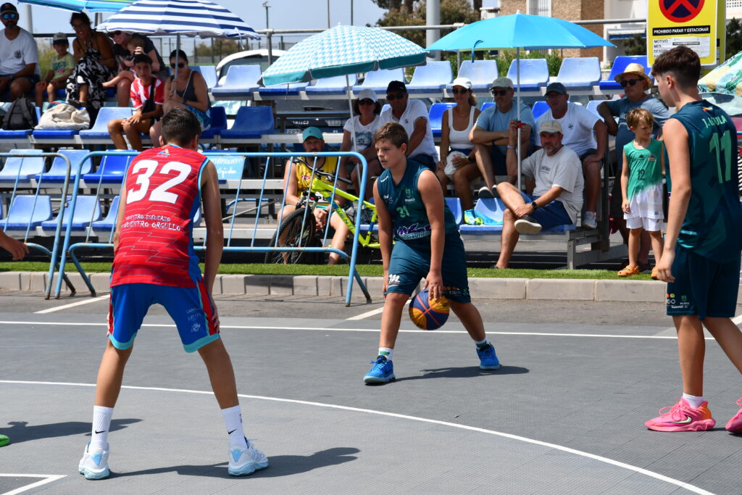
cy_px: 248
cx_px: 371
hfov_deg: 18.3
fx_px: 2309
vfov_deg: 12.2
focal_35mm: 112
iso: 100
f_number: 9
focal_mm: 75
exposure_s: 1/320
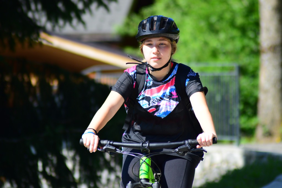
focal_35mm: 420
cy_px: 94
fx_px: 3290
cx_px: 141
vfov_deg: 3.3
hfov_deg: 4.9
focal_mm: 280
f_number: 5.3
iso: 560
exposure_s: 1/1250
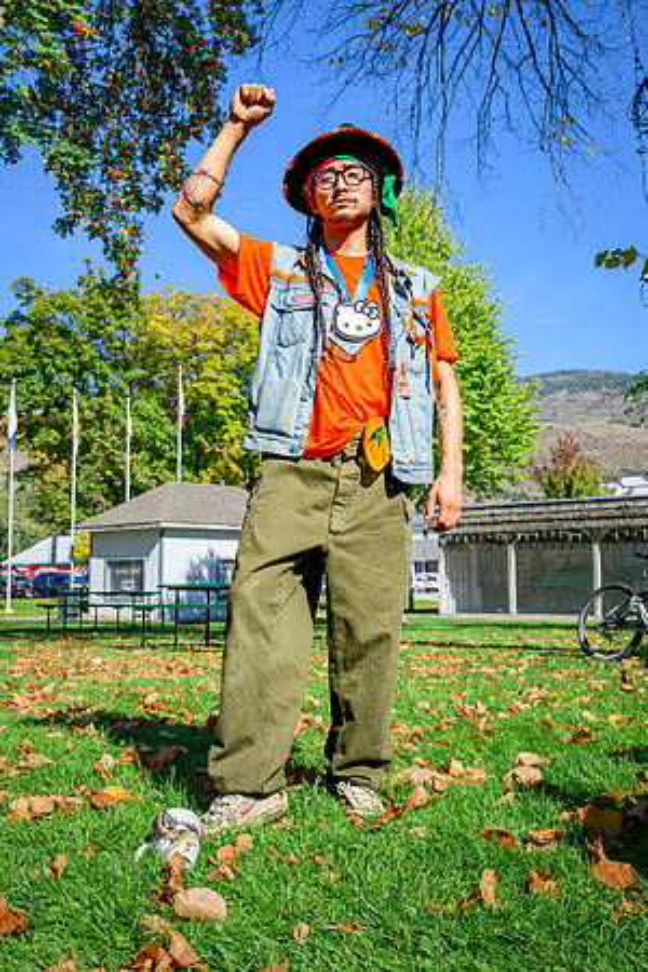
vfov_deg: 53.1
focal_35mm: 36
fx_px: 972
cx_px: 324
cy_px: 486
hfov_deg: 36.9
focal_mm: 24
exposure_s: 1/500
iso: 160
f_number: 8
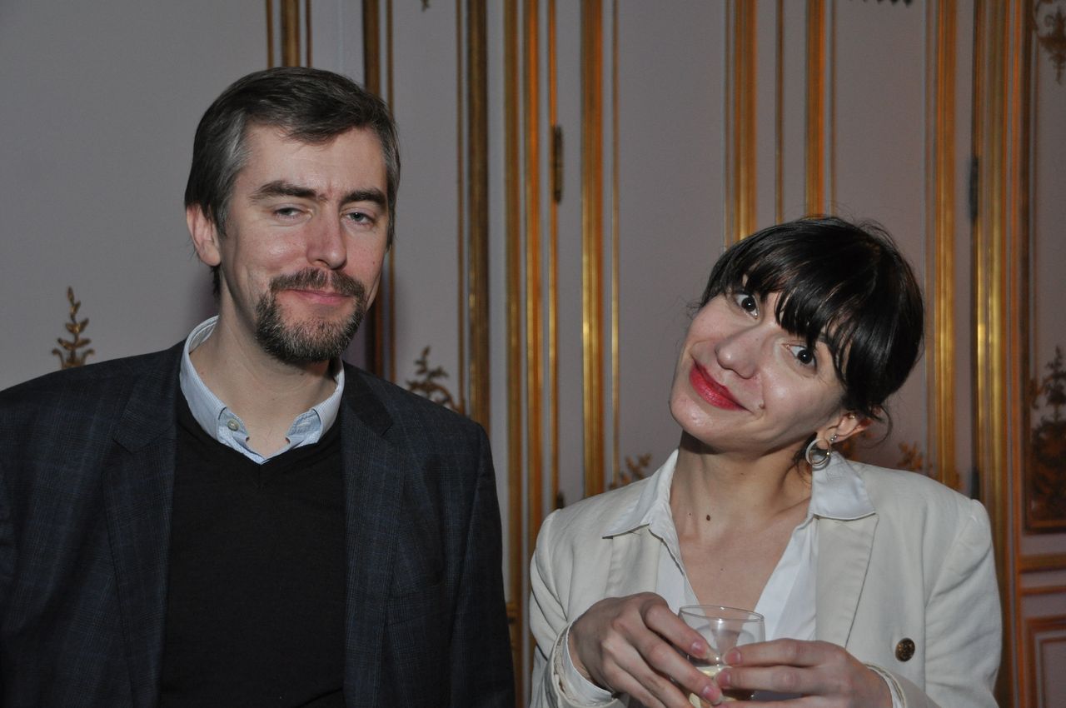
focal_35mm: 51
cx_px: 533
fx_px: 1508
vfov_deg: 26.4
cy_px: 354
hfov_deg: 38.9
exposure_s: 1/60
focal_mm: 34
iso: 800
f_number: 4.5
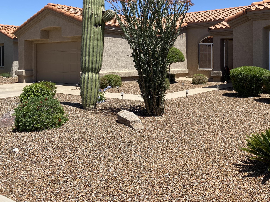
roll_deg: +0.3
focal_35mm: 39
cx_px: 196
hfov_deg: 46.5
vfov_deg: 36.4
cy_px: 65
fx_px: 304
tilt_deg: +1.2
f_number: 1.8
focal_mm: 4.25
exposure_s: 1/2625
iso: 32
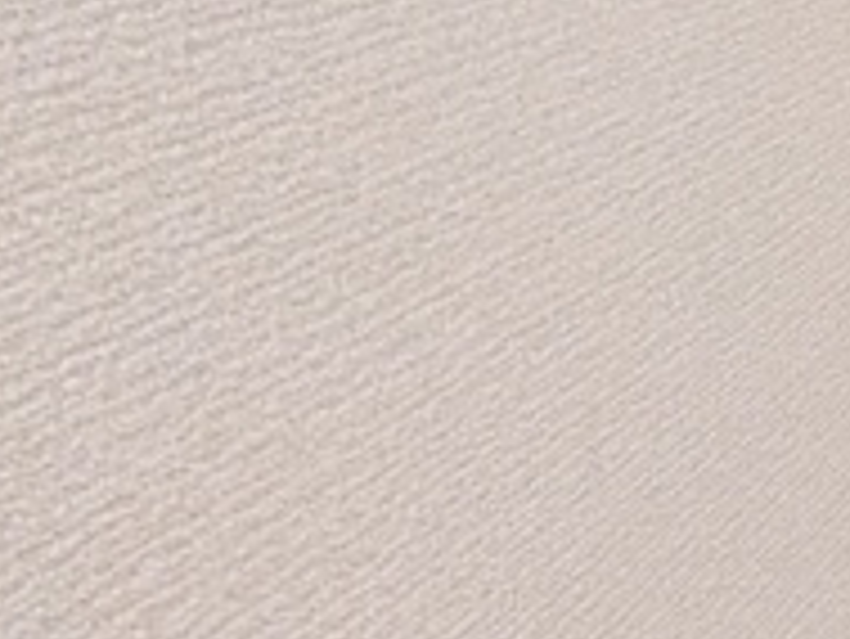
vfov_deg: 18.4
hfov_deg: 18.5
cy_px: 963
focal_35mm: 71
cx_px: 1678
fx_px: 1745
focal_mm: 1.83
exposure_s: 1/60
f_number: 2.2
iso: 604
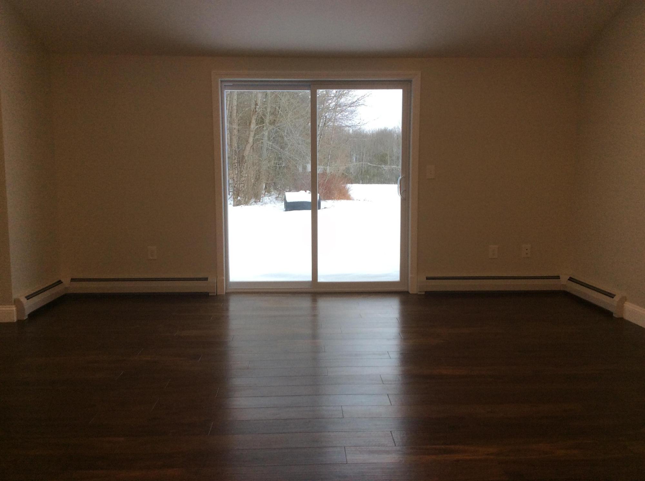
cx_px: 322
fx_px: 595
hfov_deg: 56.9
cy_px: 240
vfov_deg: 44.0
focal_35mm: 32
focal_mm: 3.3
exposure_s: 1/60
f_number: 2.4
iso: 40
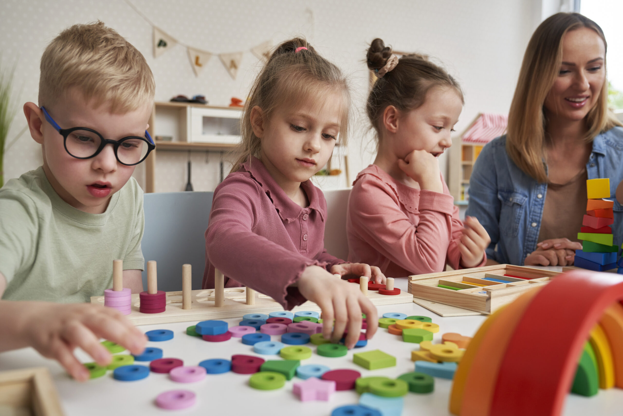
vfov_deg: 38.9
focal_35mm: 34
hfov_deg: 55.8
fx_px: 588
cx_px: 312
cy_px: 208
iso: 400
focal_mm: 34
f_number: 4
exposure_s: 1/100
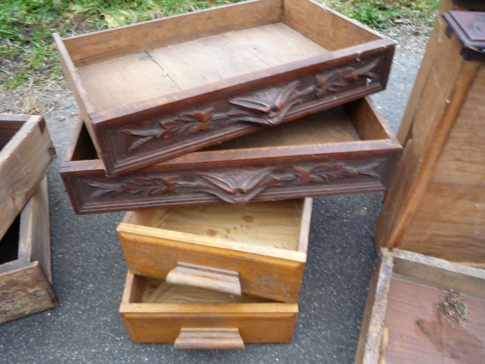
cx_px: 242
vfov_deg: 46.8
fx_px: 420
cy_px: 182
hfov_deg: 60.0
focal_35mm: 30
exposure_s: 1/30
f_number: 3.3
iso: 160
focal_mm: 5.2
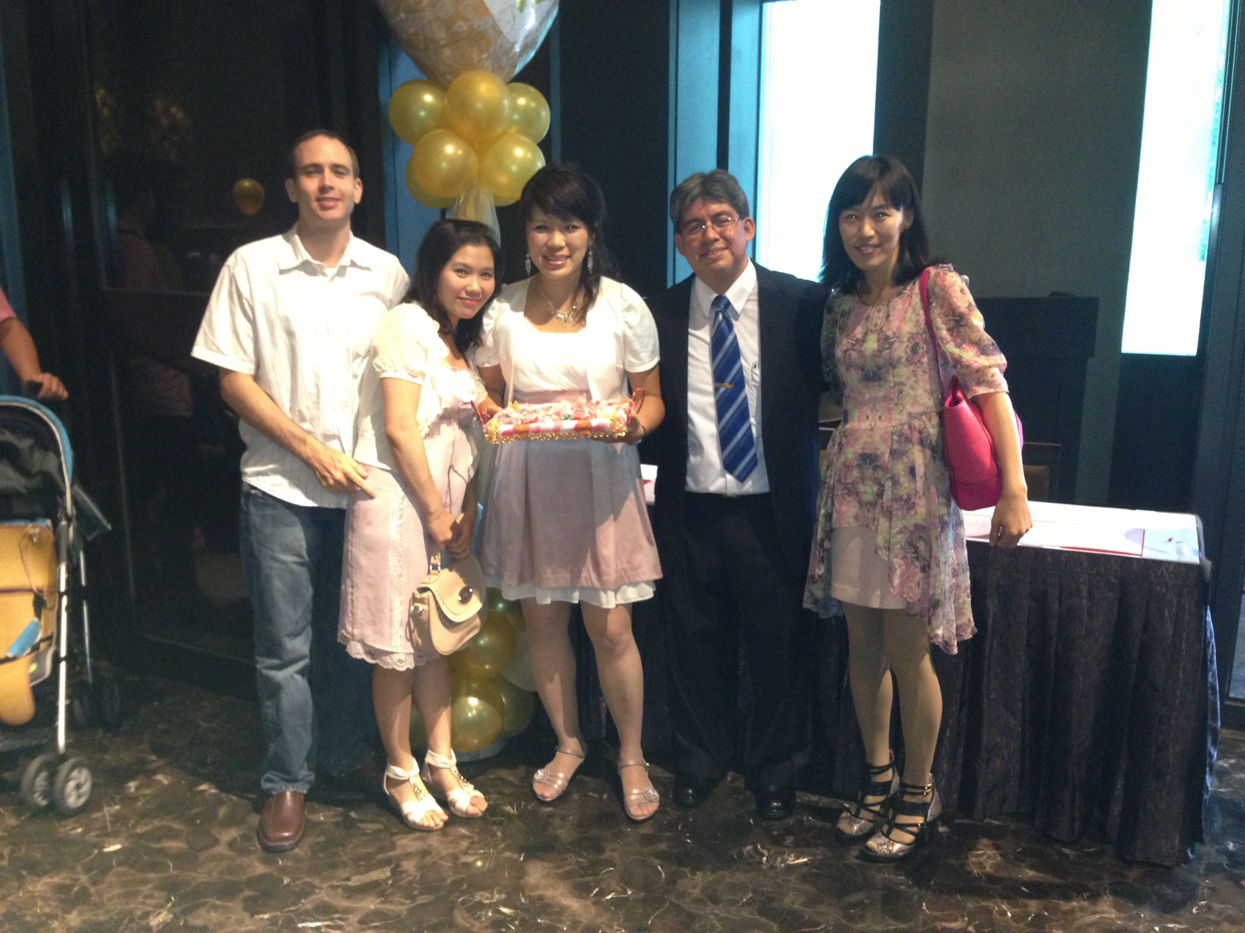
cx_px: 622
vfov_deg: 42.9
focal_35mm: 33
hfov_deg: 55.4
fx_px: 1187
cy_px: 466
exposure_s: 1/17
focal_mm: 4.13
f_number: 2.4
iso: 320
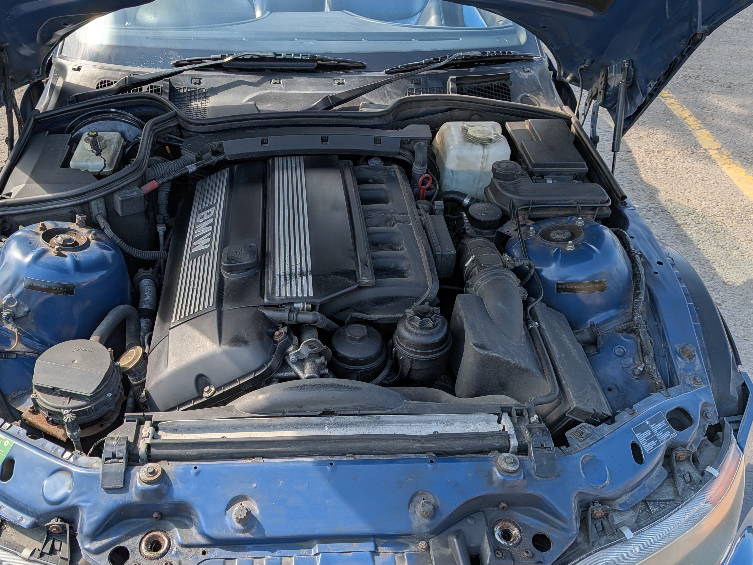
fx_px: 674
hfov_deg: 58.1
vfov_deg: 45.4
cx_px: 317
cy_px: 275
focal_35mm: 31
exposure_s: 1/962
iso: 39
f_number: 1.7
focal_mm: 4.53
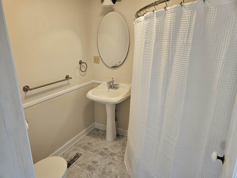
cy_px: 89
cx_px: 118
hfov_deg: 73.9
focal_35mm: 23
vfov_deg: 58.9
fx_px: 157
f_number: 1.8
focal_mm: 5.4
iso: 250
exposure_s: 1/120
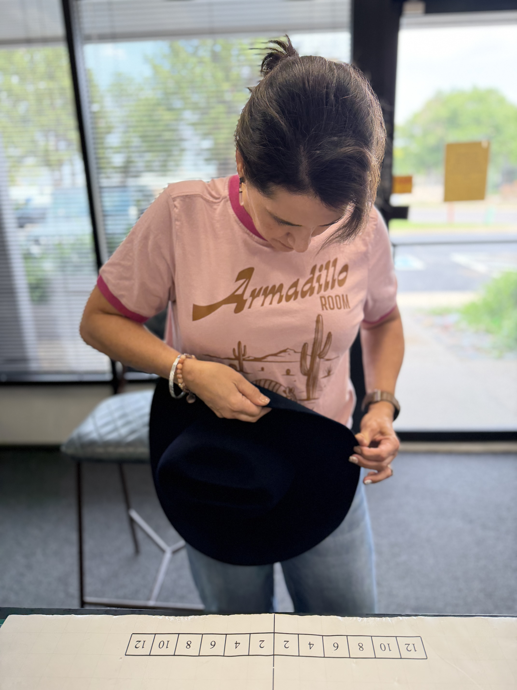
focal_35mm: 24
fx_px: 478
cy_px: 345
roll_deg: +1.1
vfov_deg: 71.6
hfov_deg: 56.8
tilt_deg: -17.6
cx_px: 258
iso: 200
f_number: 1.78
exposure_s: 1/153
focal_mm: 6.76
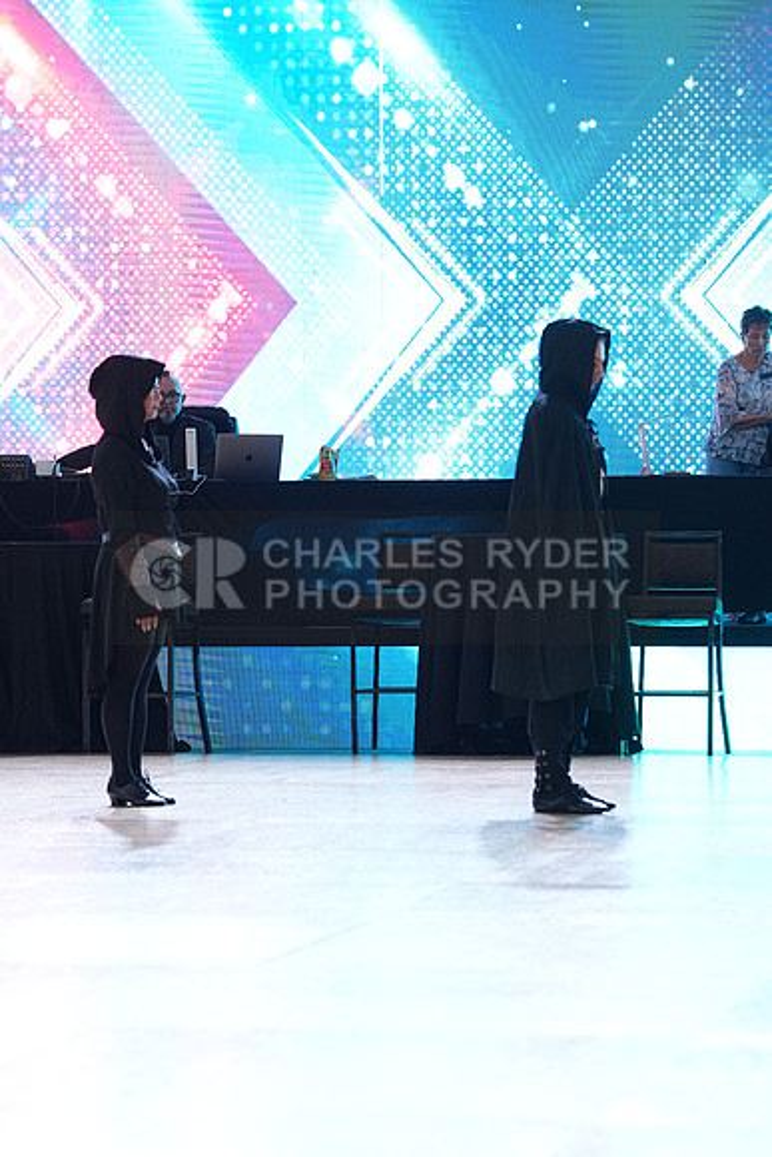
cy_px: 578
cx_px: 386
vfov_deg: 17.1
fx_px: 3857
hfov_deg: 11.4
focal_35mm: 120
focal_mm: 120
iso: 2000
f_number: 4
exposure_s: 1/400
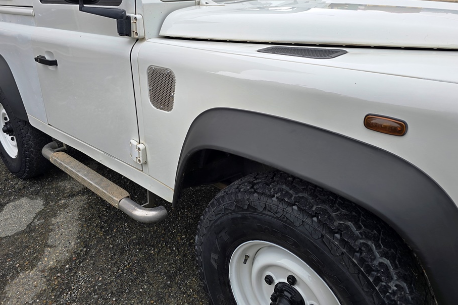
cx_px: 217
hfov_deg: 67.3
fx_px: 344
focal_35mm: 27
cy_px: 119
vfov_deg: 47.6
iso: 16
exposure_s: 1/180
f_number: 1.7
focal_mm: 6.3
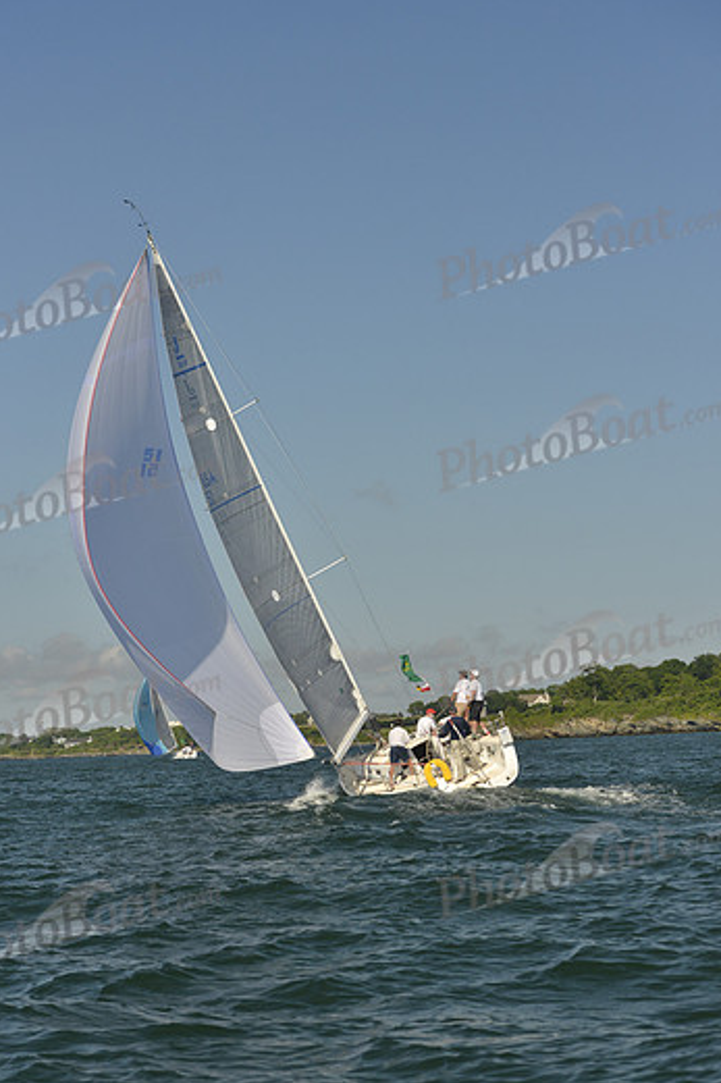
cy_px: 576
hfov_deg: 17.5
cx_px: 329
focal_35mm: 78
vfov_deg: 26.0
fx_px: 2345
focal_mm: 70
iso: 400
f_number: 6.3
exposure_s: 1/1250
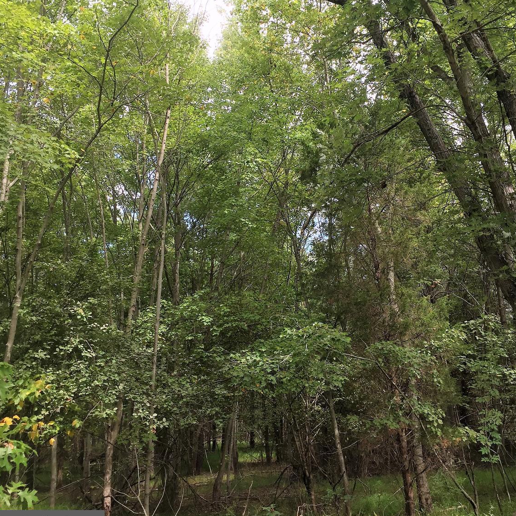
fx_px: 590
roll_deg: +0.9
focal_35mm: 35
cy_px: 195
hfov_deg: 47.2
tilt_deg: +20.8
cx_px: 254
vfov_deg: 46.8
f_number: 2.2
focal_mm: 4.15
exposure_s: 1/353
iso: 32
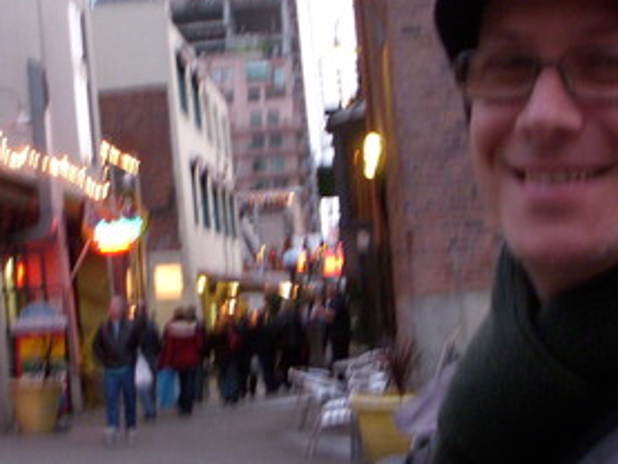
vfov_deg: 15.4
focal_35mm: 96
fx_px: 1715
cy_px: 251
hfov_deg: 20.4
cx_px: 261
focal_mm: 6.3
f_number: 3.3
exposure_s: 1/15
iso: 200
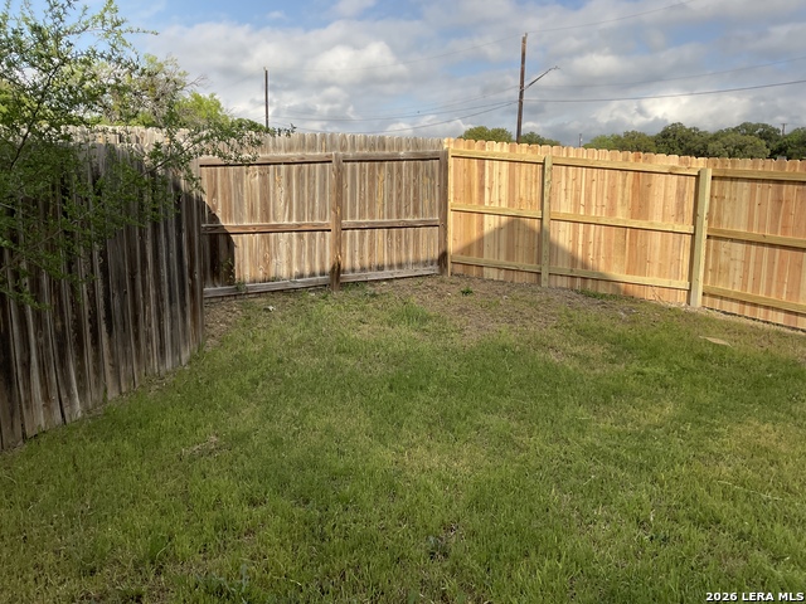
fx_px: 675
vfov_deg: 48.2
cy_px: 302
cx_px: 403
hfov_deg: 61.7
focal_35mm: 29
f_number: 1.8
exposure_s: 1/1848
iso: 16
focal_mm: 3
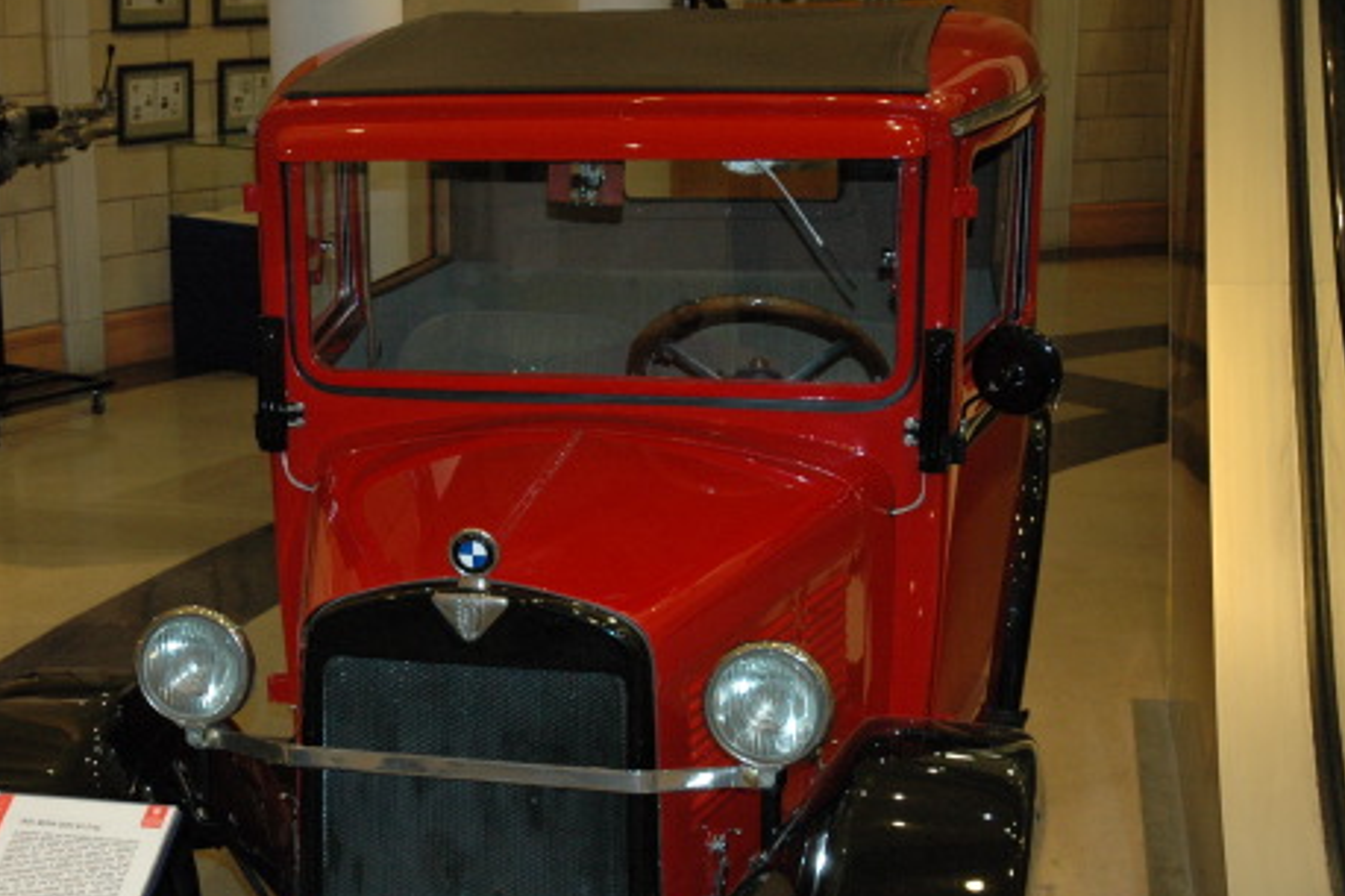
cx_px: 414
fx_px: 2267
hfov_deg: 32.7
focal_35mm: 61
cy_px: 530
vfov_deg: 22.3
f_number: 4
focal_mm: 29
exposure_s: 1/60
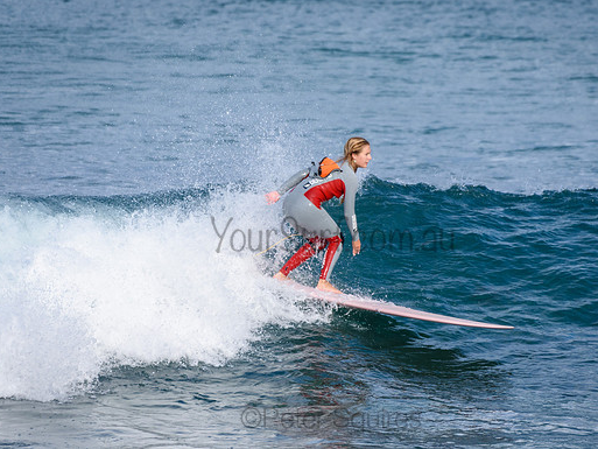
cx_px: 331
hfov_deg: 2.7
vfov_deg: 2.0
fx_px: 12683
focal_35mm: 734
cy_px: 224
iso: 500
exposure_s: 1/2000
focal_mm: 450
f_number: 5.6
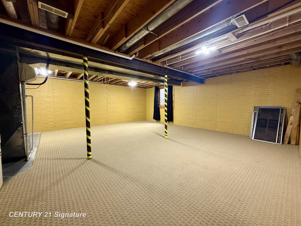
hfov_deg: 102.1
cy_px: 113
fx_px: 122
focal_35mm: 14
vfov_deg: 85.7
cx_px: 150
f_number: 2.2
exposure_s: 1/60
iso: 250
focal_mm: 2.22
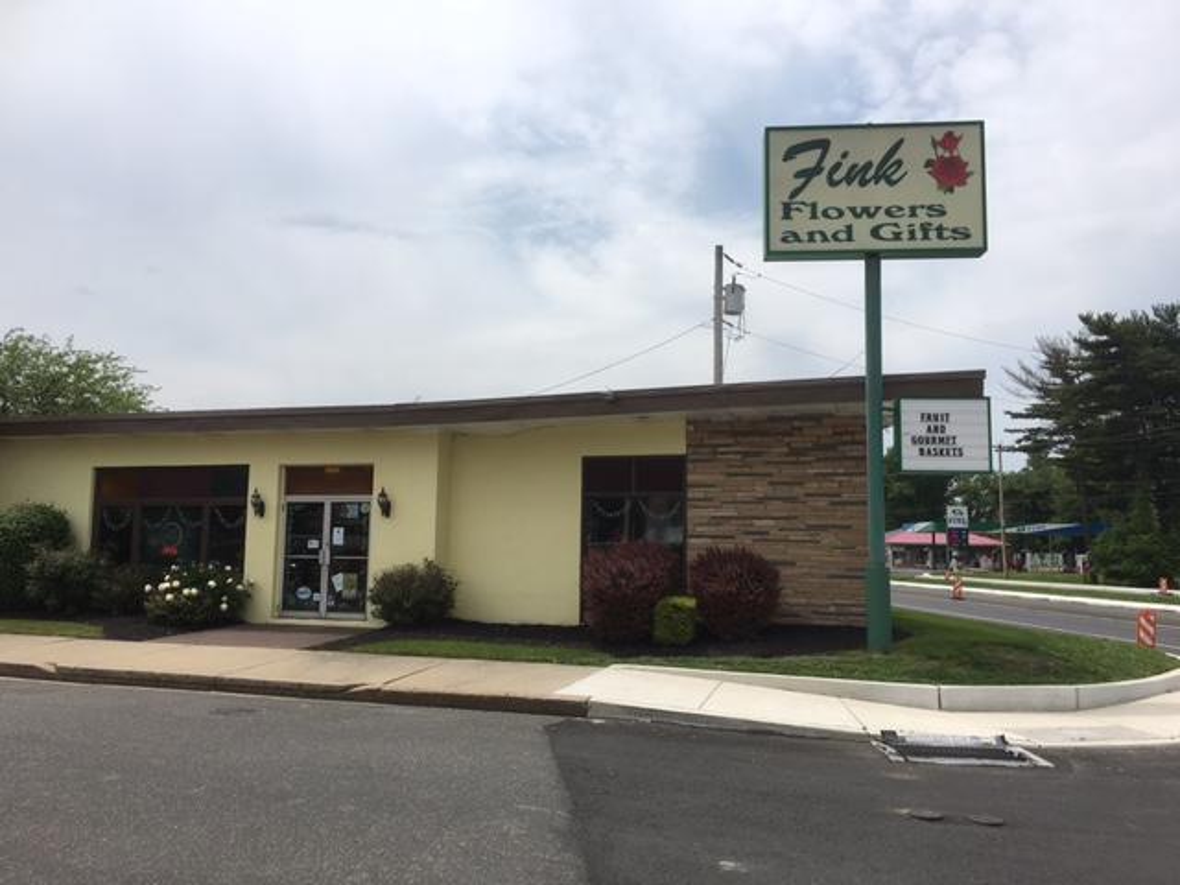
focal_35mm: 29
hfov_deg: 61.7
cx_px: 590
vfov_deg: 48.2
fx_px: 989
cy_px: 442
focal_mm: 4.15
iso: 25
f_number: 2.2
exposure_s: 1/2564
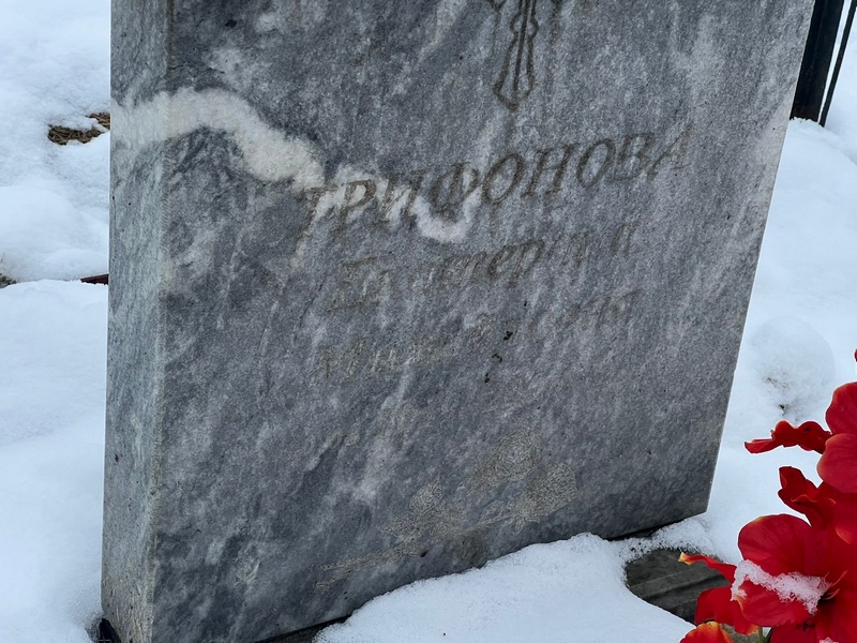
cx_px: 428
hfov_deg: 25.3
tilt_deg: -31.9
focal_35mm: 77
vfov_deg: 19.1
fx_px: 1906
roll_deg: -6.4
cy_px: 322
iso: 200
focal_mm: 9
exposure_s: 1/99
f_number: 2.8
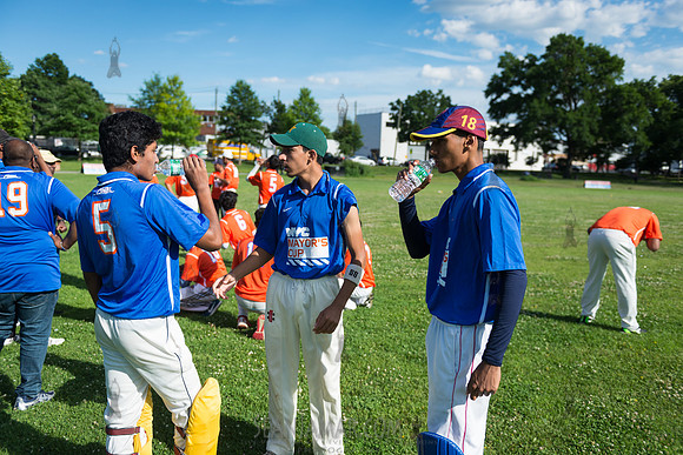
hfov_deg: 60.3
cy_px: 228
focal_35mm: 31
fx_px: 588
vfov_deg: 42.3
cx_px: 342
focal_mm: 31
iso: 200
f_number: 2.8
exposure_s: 1/4000
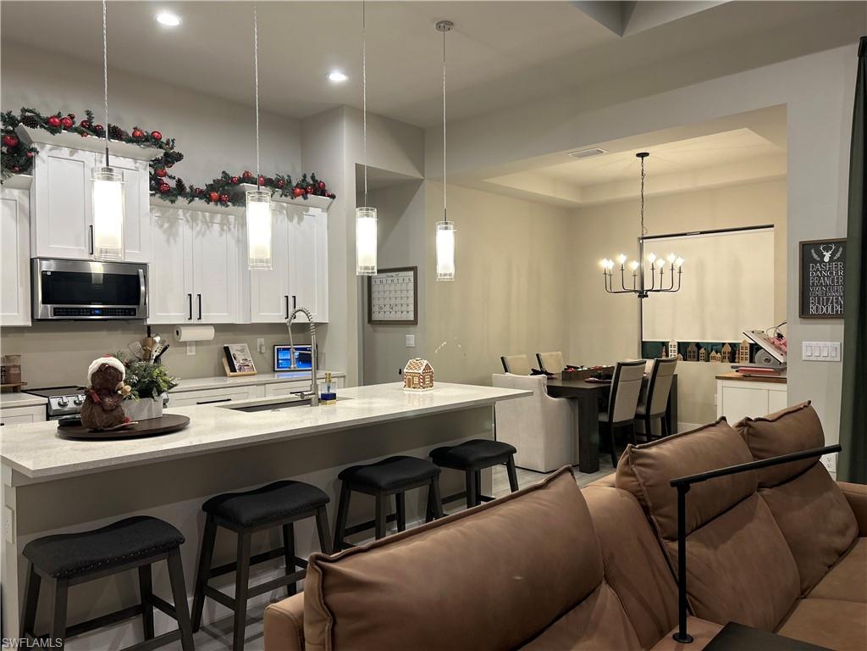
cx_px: 434
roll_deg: +0.1
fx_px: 651
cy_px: 326
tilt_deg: -1.1
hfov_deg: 67.3
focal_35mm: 26
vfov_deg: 53.1
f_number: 1.5
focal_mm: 5.7
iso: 125
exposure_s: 1/60
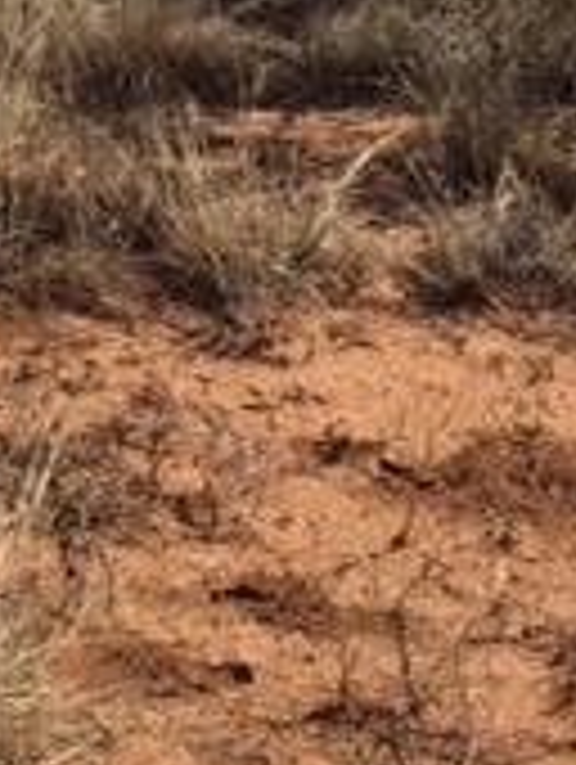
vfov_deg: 16.1
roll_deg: +3.1
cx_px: -490
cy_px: -472
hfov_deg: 12.4
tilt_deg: -4.1
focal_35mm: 109
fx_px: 2412
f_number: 2.2
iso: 32
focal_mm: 4.15
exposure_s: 1/2639
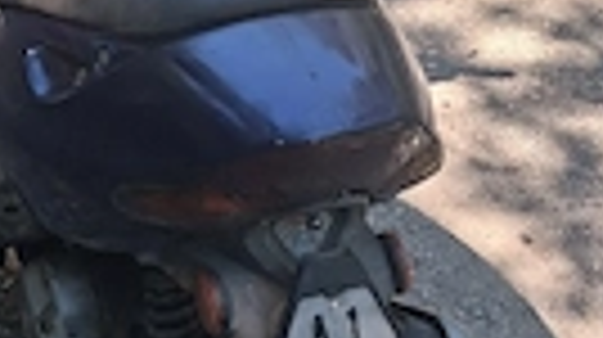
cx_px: 189
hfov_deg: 24.1
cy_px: 86
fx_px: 1405
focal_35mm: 88
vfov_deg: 13.6
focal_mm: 4
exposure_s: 1/133
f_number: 1.8
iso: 25
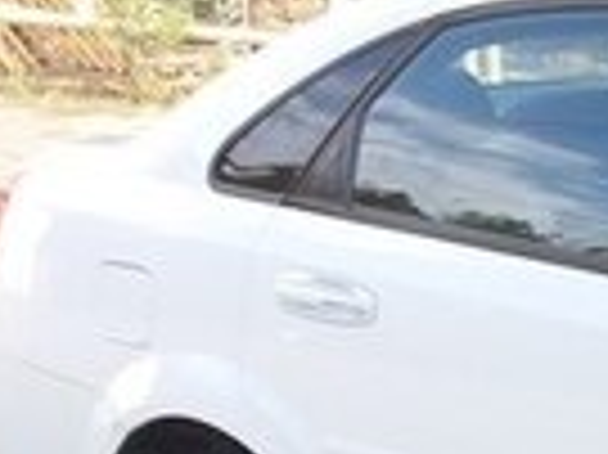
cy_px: 461
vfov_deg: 10.7
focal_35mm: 137
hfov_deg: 12.5
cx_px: 1257
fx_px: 2404
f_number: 1.9
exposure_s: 1/240
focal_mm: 3.7
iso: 64
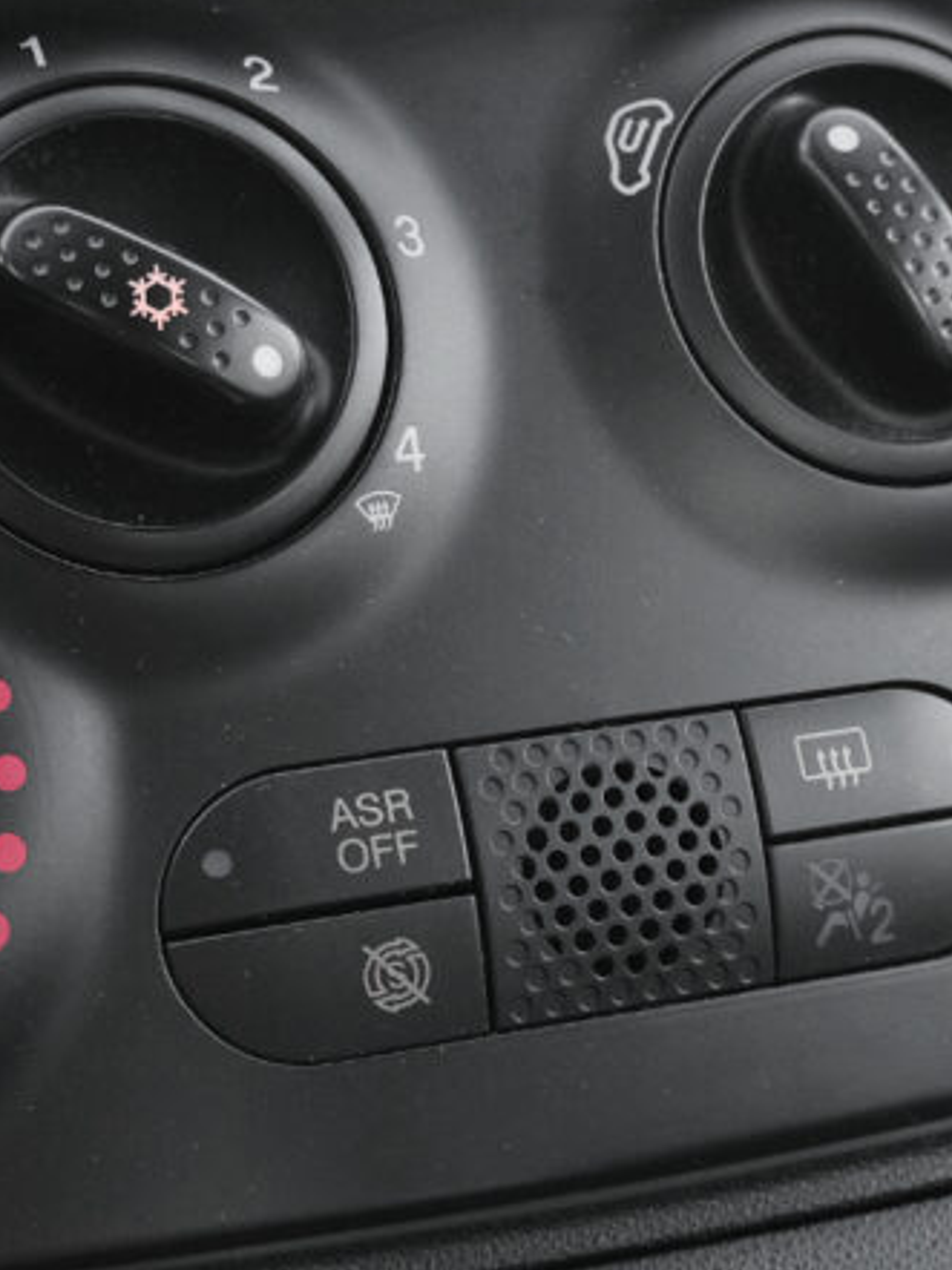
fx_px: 2863
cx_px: 337
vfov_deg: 25.0
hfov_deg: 18.8
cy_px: 691
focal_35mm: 78
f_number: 9
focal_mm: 23.5
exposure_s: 1/80
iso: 2000
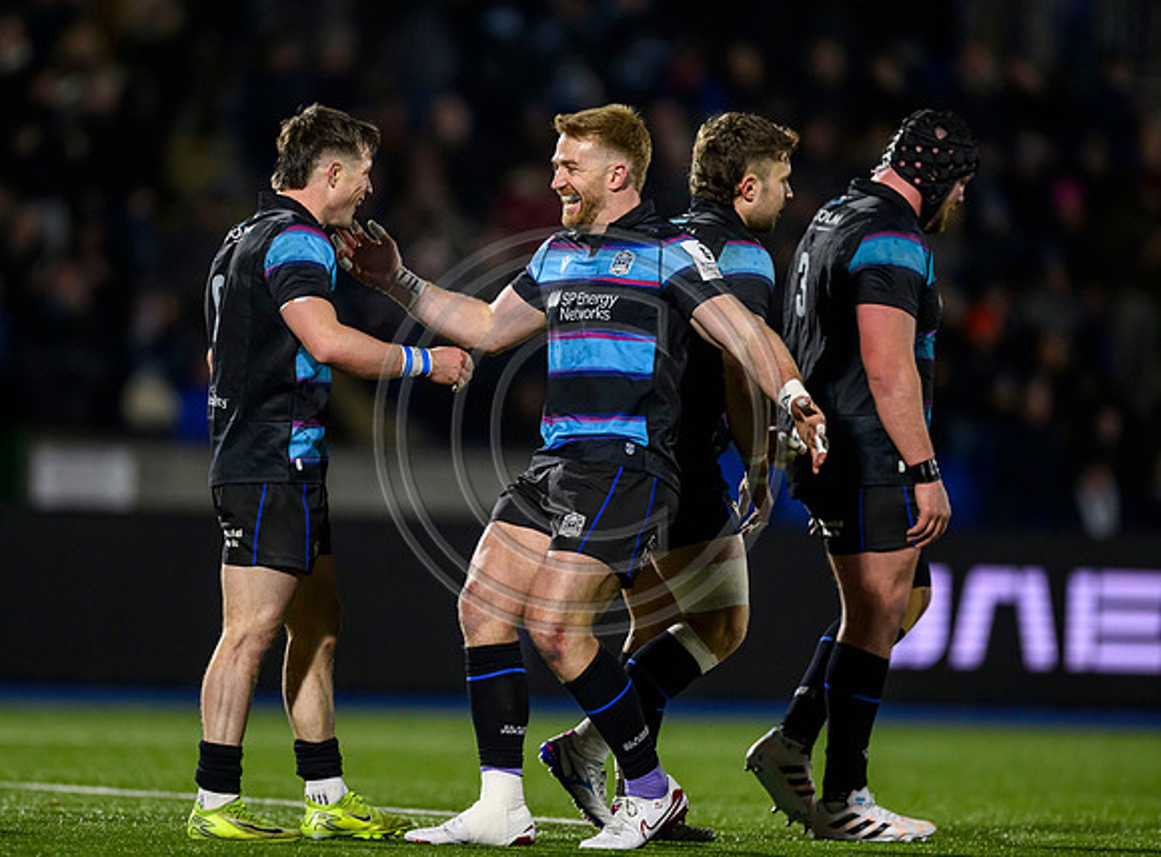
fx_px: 15110
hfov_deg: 4.4
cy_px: 403
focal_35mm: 453
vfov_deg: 3.2
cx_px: 481
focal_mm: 400
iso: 5000
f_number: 3.2
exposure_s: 1/2000
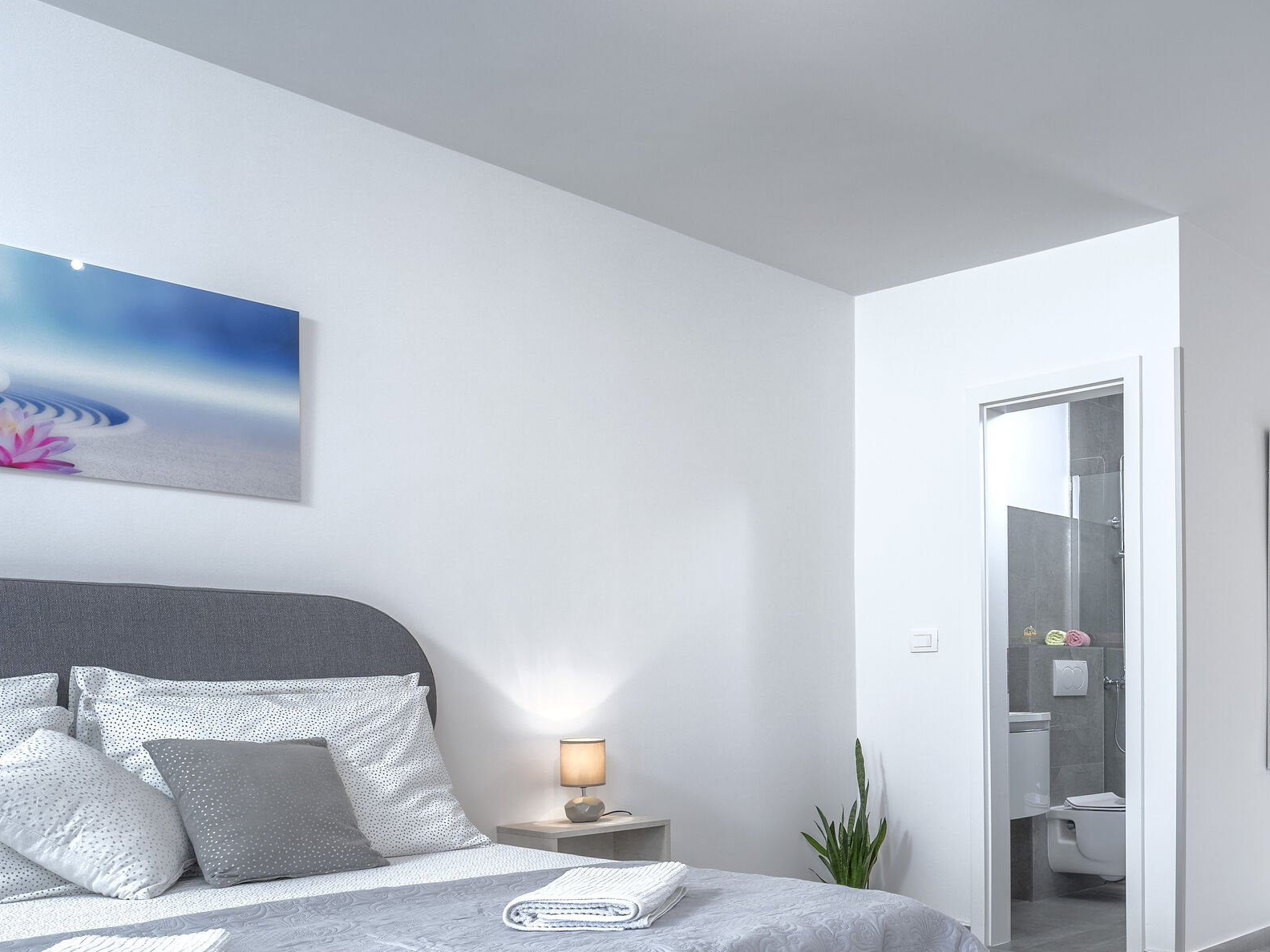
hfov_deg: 49.2
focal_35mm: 34
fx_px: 1247
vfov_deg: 40.7
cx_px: 1100
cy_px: 708
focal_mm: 20
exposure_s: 1/40
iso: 640
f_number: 7.1
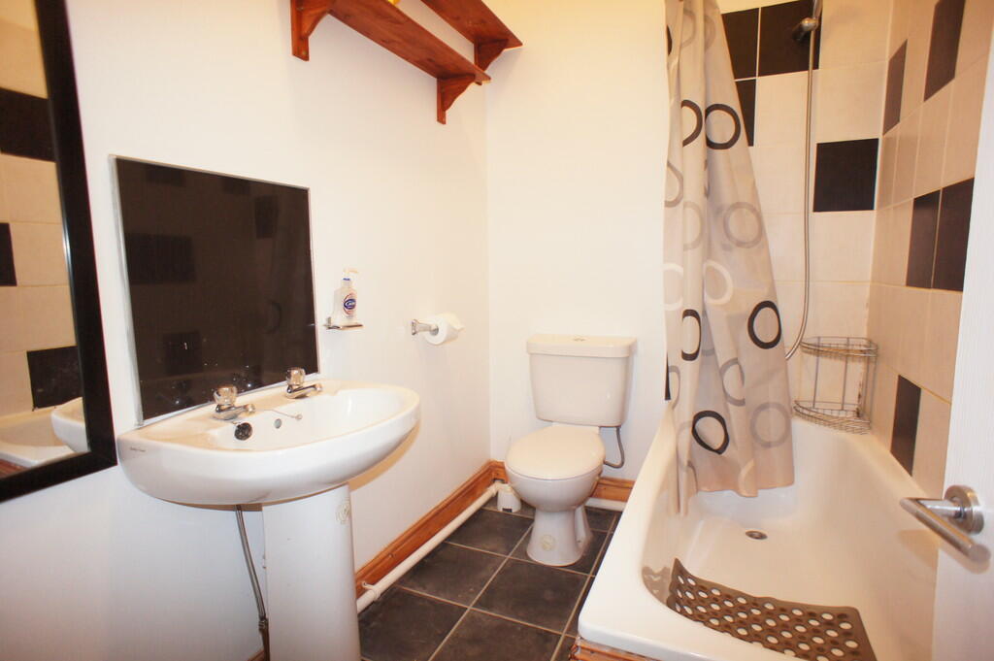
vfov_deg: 53.1
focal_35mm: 24
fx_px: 662
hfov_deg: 73.8
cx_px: 497
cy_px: 330
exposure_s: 1/30
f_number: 2.8
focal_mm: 16
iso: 800
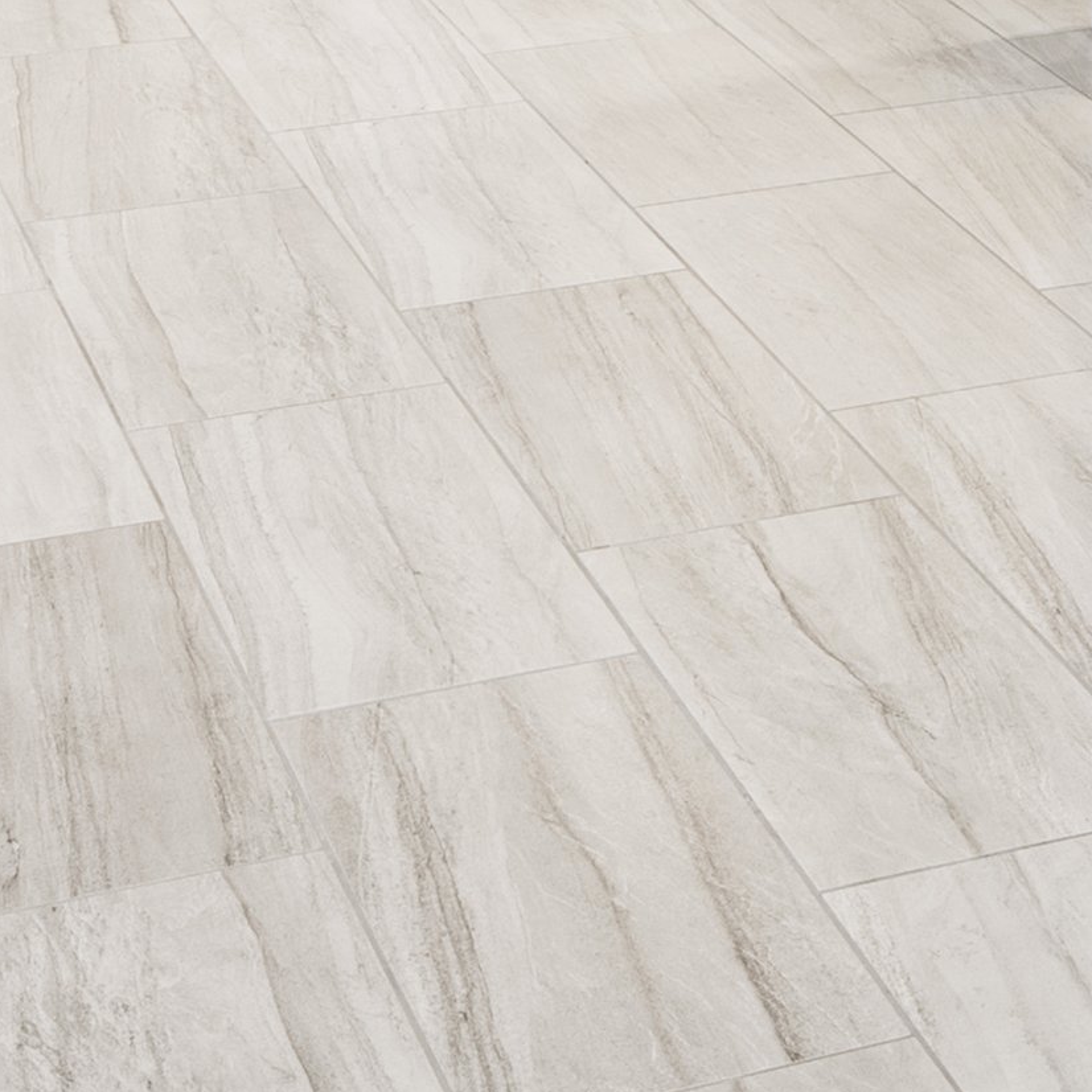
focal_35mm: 105
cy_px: -912
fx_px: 3747
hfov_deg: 16.3
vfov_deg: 14.5
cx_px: 1039
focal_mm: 17
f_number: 11
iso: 200
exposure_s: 1/15
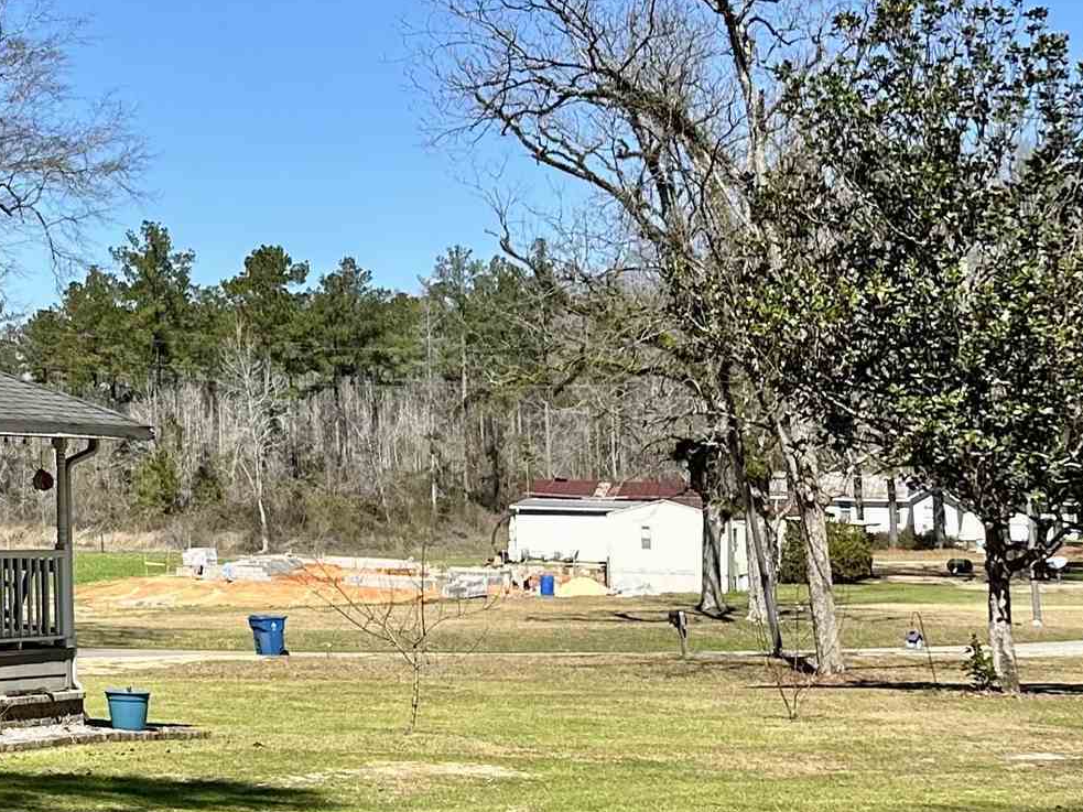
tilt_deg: +7.1
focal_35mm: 75
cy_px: 188
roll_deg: -1.6
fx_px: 2346
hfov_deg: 22.1
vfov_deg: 19.5
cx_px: -487
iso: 80
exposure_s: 1/3597
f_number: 1.78
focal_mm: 6.86
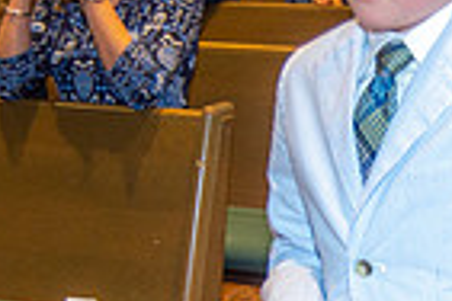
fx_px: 1544
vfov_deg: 11.1
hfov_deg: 16.2
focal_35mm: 123
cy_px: 263
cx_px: 474
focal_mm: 30
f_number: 4.5
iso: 1600
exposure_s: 1/125
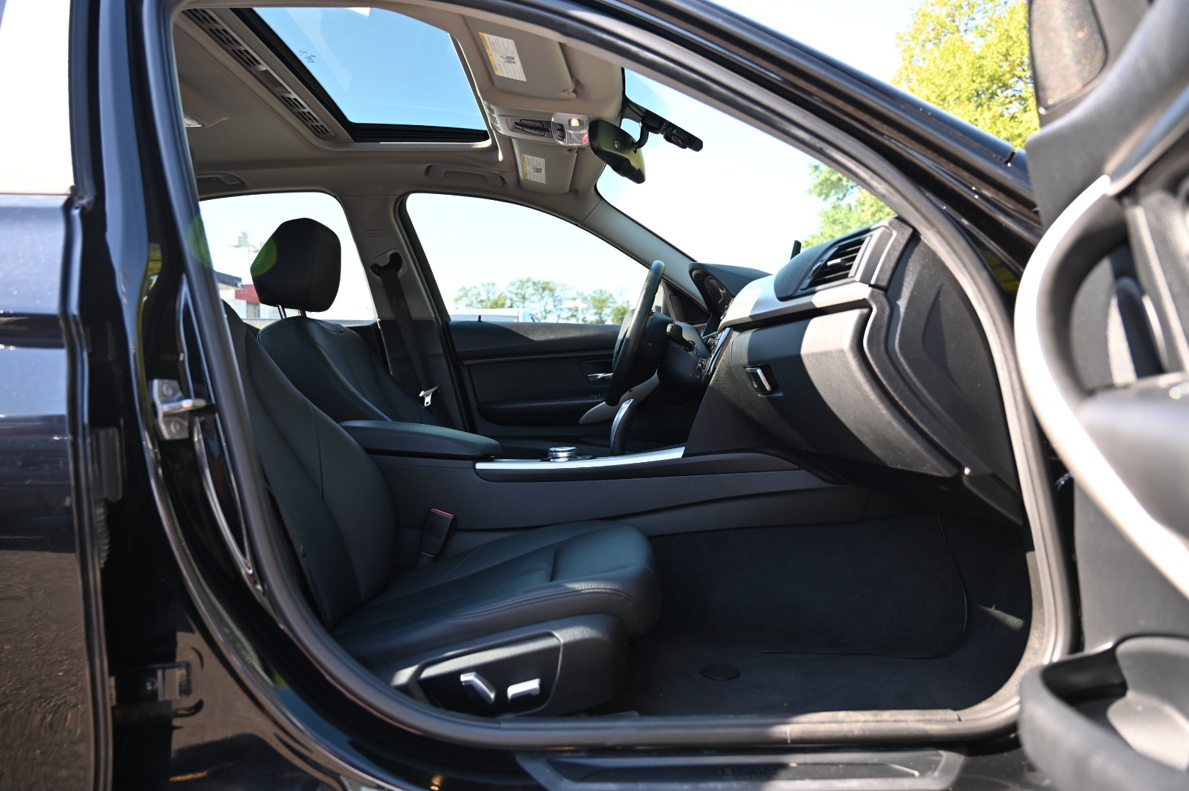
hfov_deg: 73.8
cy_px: 396
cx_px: 594
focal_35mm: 24
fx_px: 792
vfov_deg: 53.1
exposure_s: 1/250
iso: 400
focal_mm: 24
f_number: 4
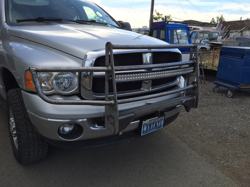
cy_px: 94
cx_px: 125
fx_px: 209
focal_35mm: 29
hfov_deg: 61.7
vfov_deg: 48.2
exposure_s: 1/807
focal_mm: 4.15
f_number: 2.2
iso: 32
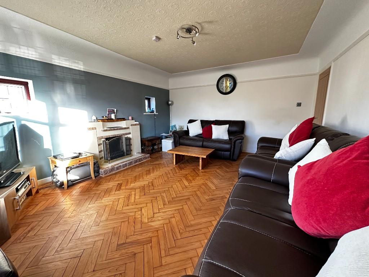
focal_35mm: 14
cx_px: 184
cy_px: 138
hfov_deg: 102.1
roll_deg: +0.4
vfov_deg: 85.7
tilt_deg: -10.1
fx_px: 149
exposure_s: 1/60
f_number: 2.2
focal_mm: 2.22
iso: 320
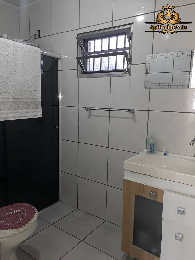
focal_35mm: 27
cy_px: 130
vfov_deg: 65.3
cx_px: 98
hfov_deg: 51.4
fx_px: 203
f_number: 1.9
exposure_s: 1/33
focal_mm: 3.6
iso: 64
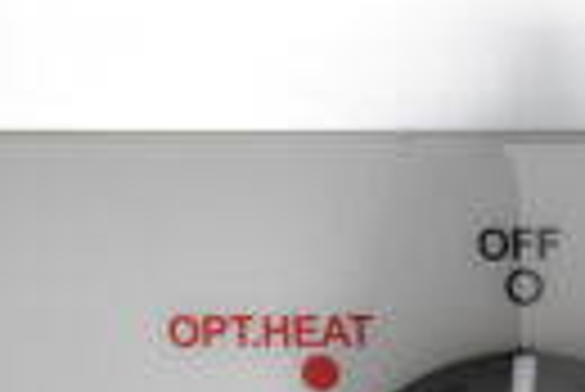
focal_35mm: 189
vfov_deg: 7.2
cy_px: 502
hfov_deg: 10.4
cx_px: 904
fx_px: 3080
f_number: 4
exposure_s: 1/60
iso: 1600
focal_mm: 27
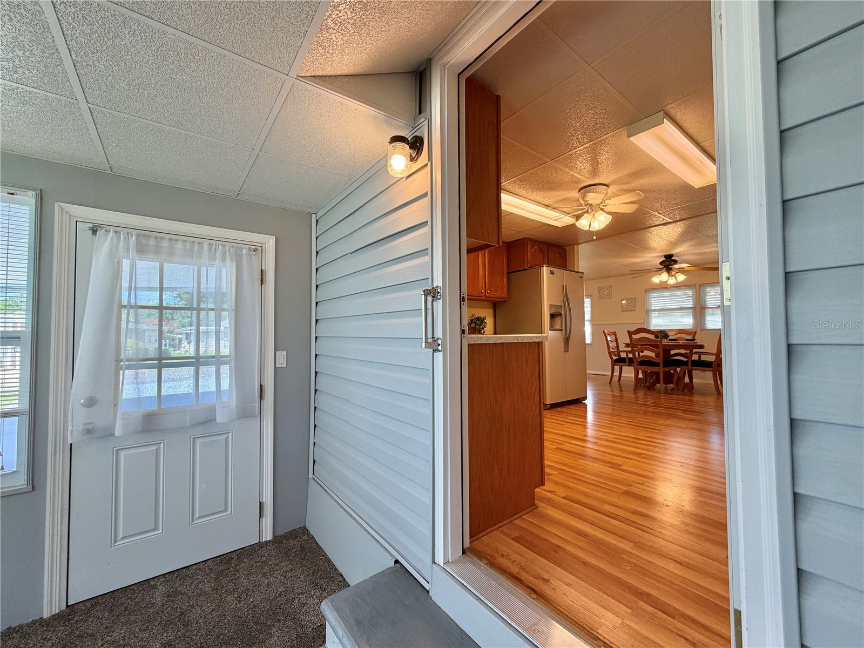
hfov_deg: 102.1
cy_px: 324
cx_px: 432
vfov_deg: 85.7
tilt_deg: +2.6
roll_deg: +0.7
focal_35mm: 14
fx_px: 349
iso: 125
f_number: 2.2
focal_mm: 2.22
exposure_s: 1/120
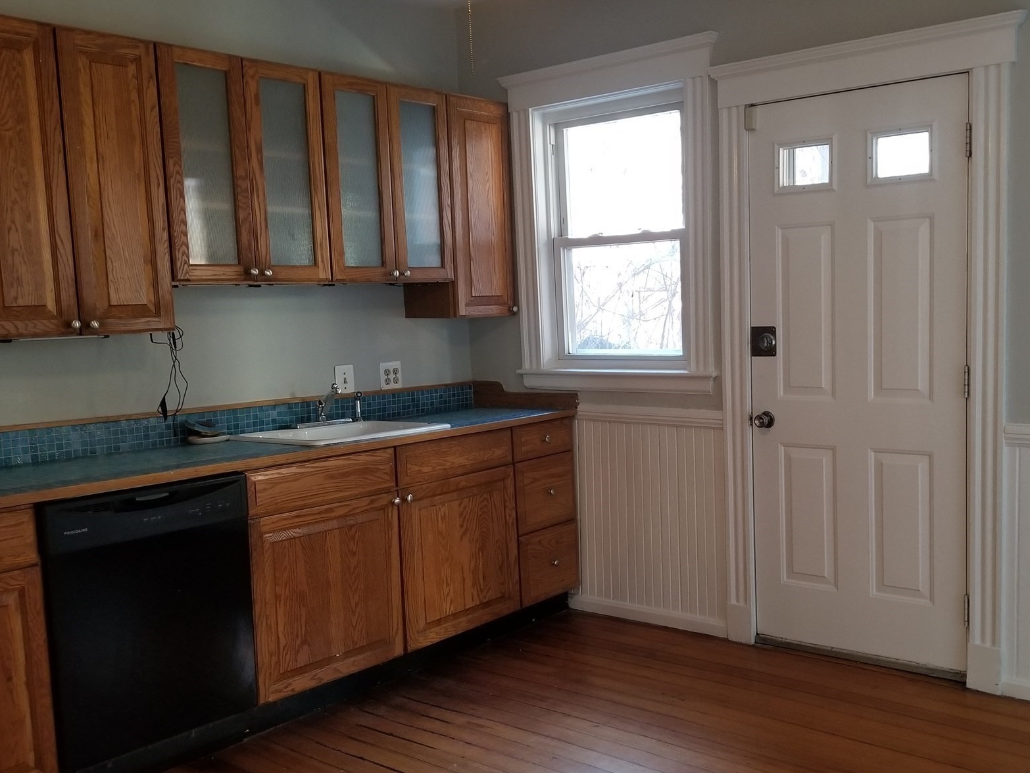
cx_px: 623
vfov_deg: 41.8
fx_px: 1012
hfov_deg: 53.5
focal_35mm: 34
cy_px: 418
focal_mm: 4.3
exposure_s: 1/30
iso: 200
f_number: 1.7
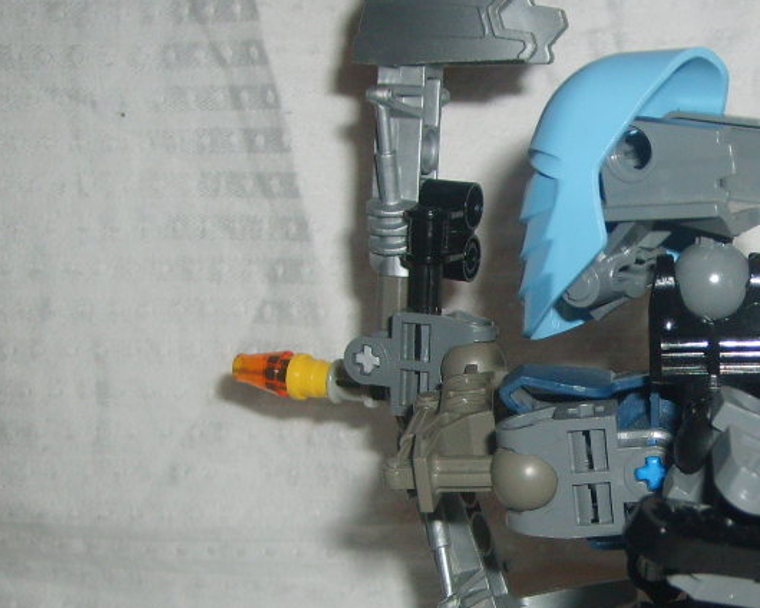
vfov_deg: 22.9
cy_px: 455
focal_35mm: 66
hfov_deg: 27.6
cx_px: 691
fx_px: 1485
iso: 100
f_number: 2.8
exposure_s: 1/45
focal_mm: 5.8
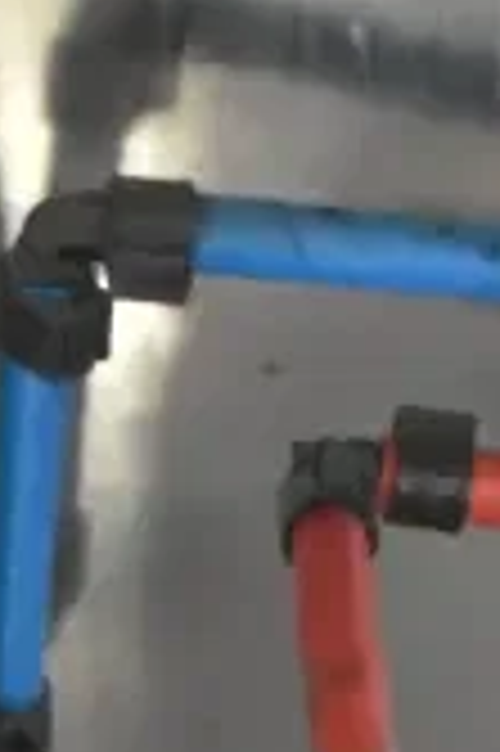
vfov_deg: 8.9
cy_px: 1653
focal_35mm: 214
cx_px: 441
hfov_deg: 6.4
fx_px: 4467
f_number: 6.3
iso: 6400
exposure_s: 1/160
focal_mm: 26
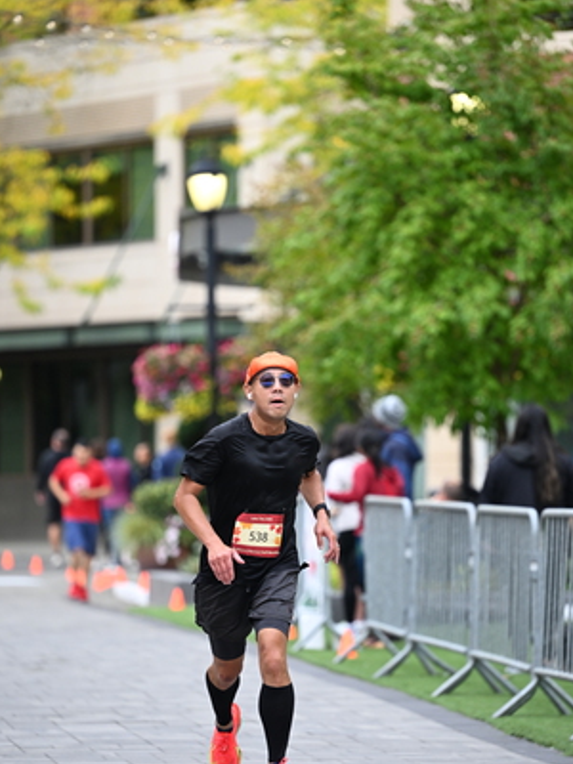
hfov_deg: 6.8
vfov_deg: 9.1
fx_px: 4811
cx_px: 324
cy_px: 455
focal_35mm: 218
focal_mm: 165
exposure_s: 1/1600
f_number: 2.8
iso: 1000
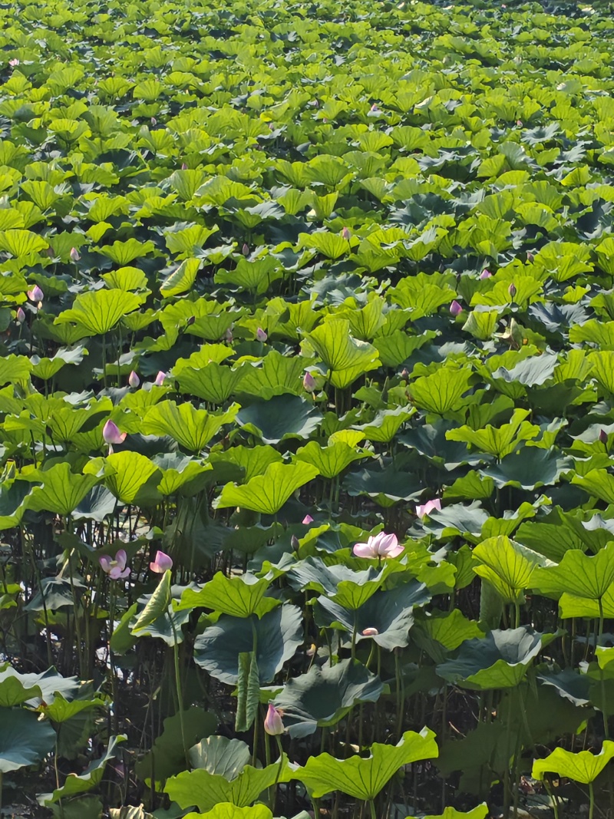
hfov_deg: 11.7
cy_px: 410
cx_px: 307
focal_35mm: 127
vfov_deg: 15.5
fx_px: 3004
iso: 50
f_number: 1.6
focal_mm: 5.84
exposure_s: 1/1234
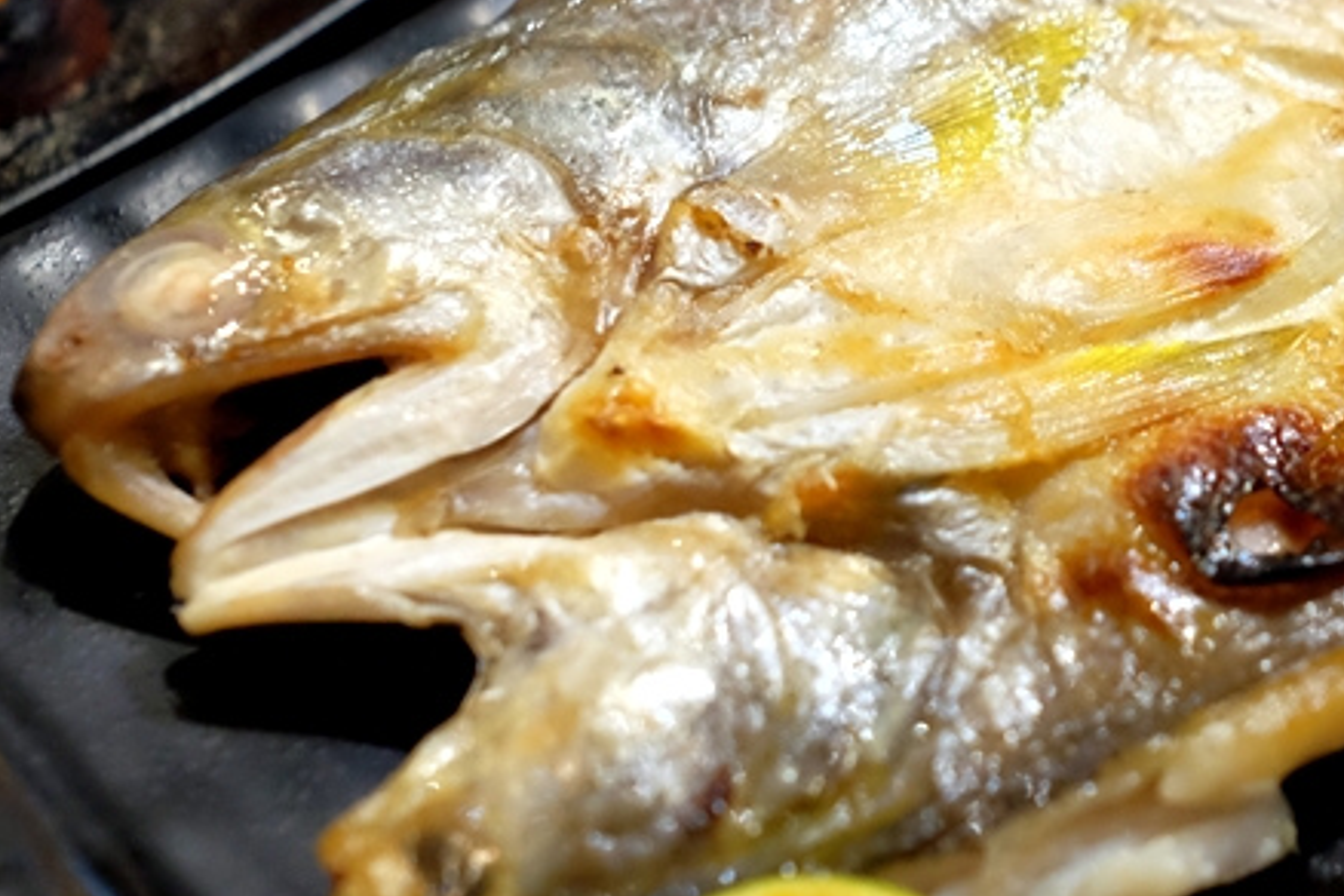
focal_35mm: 72
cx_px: 1105
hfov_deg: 27.4
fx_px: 2688
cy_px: 261
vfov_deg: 18.8
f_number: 2.8
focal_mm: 23
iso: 4000
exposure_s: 1/75
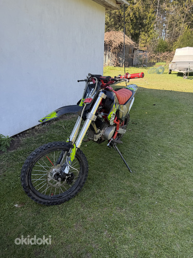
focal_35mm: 24
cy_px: 129
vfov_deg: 71.6
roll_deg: -3.1
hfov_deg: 56.8
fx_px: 178
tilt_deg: -23.2
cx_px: 96
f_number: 1.78
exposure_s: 1/643
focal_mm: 6.76
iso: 80
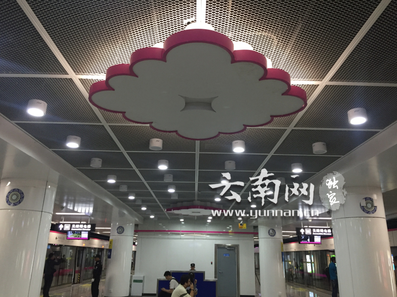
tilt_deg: +19.0
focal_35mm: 29
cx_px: 198
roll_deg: -2.3
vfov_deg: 48.2
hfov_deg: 61.7
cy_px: 148
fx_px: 333
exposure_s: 1/33
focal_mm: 4.15
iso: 64
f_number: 2.2
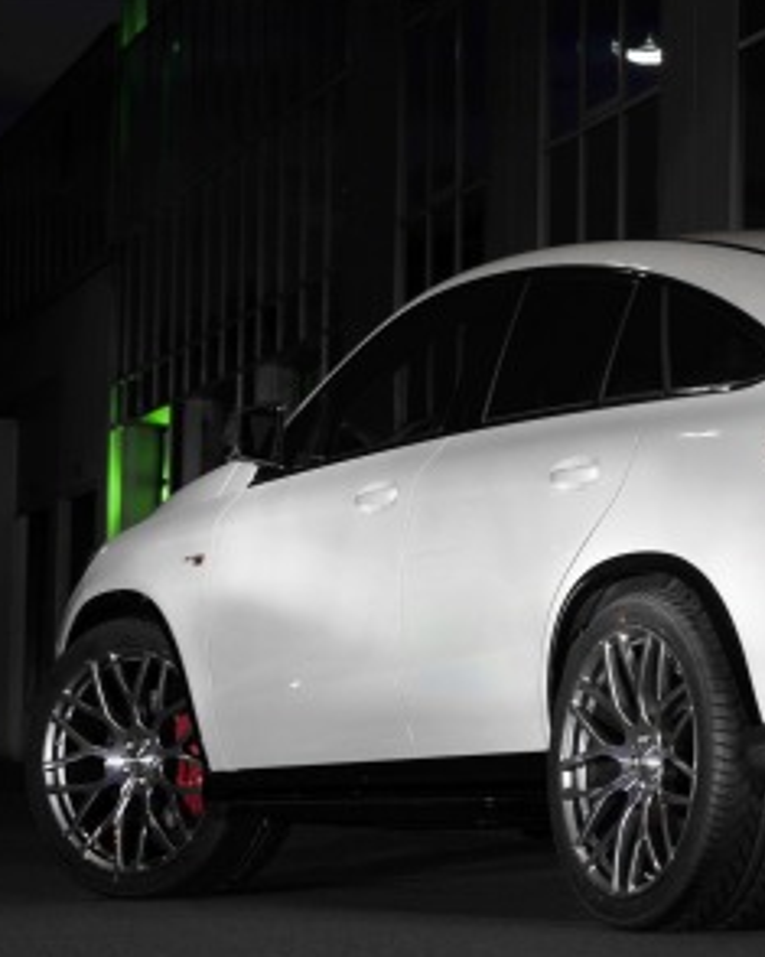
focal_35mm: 186
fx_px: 5267
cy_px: 397
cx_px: 762
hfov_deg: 8.3
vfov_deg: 10.4
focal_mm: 110
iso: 200
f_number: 11
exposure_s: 1/1.3
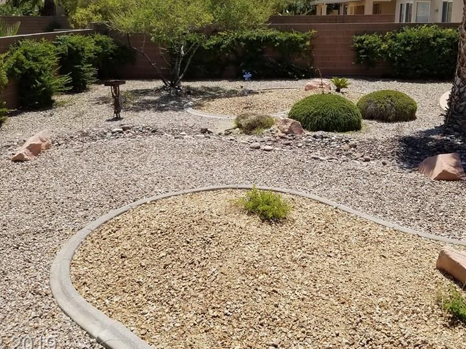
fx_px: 498
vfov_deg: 38.2
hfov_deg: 50.0
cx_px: 259
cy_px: 111
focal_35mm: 37
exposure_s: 1/3008
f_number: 1.7
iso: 50
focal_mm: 4.2
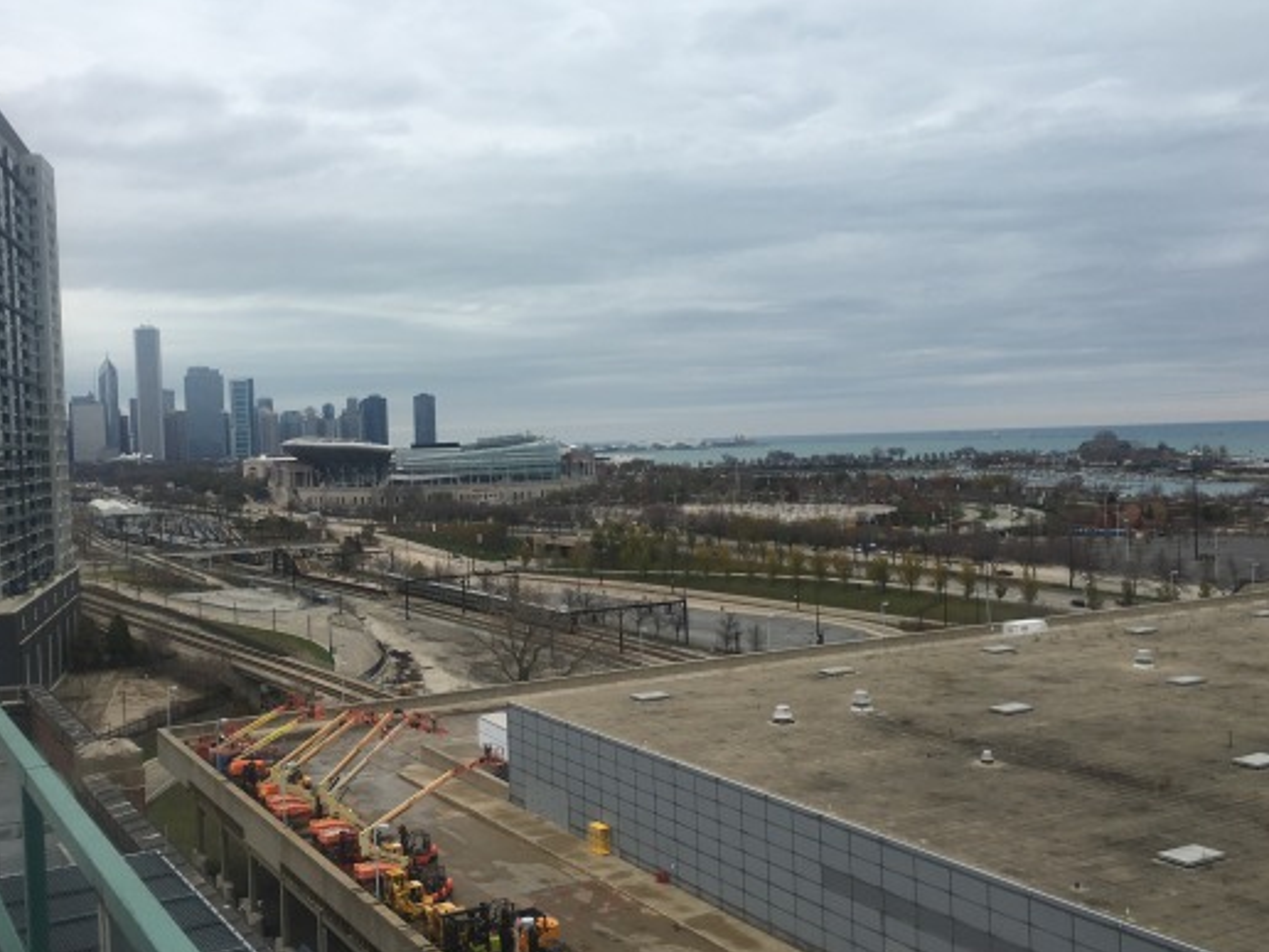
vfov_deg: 39.7
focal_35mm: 36
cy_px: 485
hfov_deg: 51.1
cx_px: 531
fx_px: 1320
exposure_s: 1/487
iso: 25
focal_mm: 4.15
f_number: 2.2
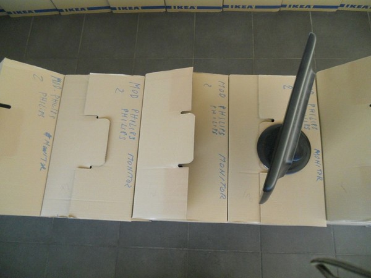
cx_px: 186
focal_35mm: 27
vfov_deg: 51.4
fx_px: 289
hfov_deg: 65.3
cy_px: 139
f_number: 3.2
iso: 320
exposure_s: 1/30
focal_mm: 4.9
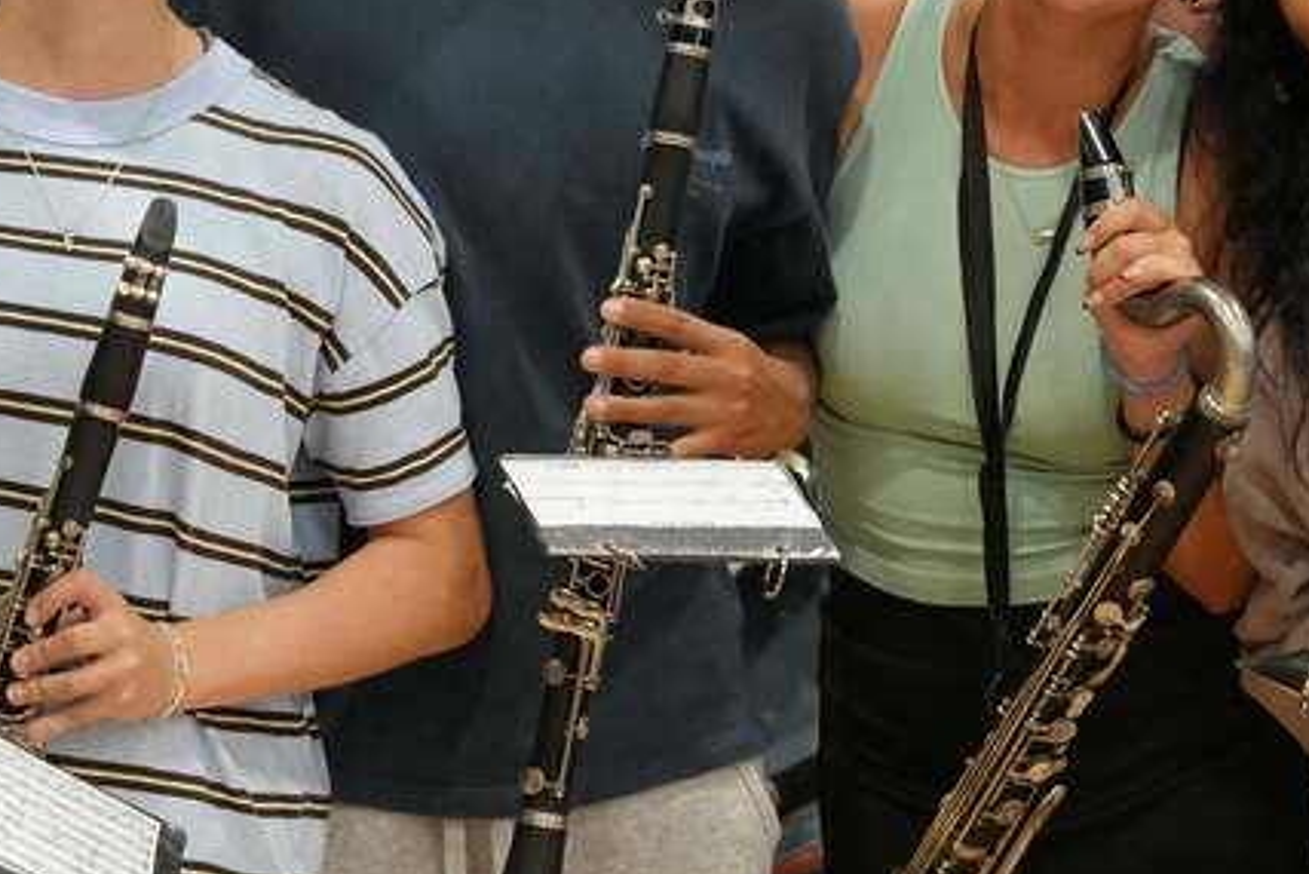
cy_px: 97
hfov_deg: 12.1
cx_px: 98
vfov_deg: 8.2
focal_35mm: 168
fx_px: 6110
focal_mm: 70
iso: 2500
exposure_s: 1/160
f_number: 4
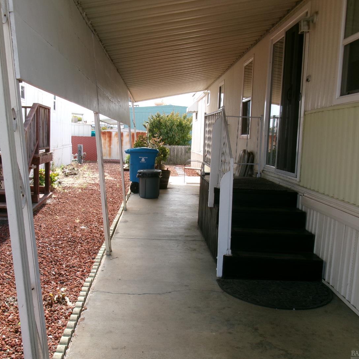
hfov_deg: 47.9
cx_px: 132
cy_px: 180
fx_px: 399
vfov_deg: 48.5
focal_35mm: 34
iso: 100
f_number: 3.9
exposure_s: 1/220
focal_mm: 5.1
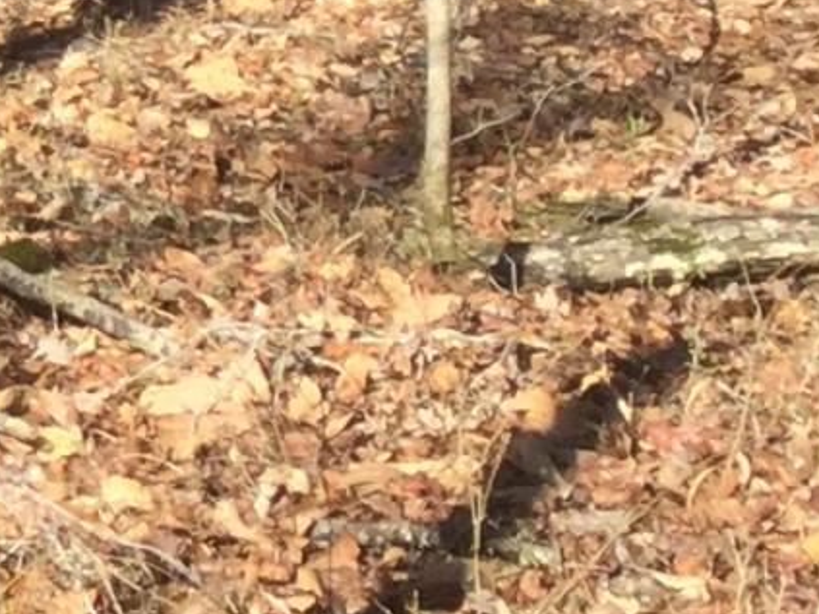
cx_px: -714
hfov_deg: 8.6
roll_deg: +0.3
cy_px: -201
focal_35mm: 220
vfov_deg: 6.7
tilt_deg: -4.9
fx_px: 5204
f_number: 2.4
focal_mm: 3.3
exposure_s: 1/401
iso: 25
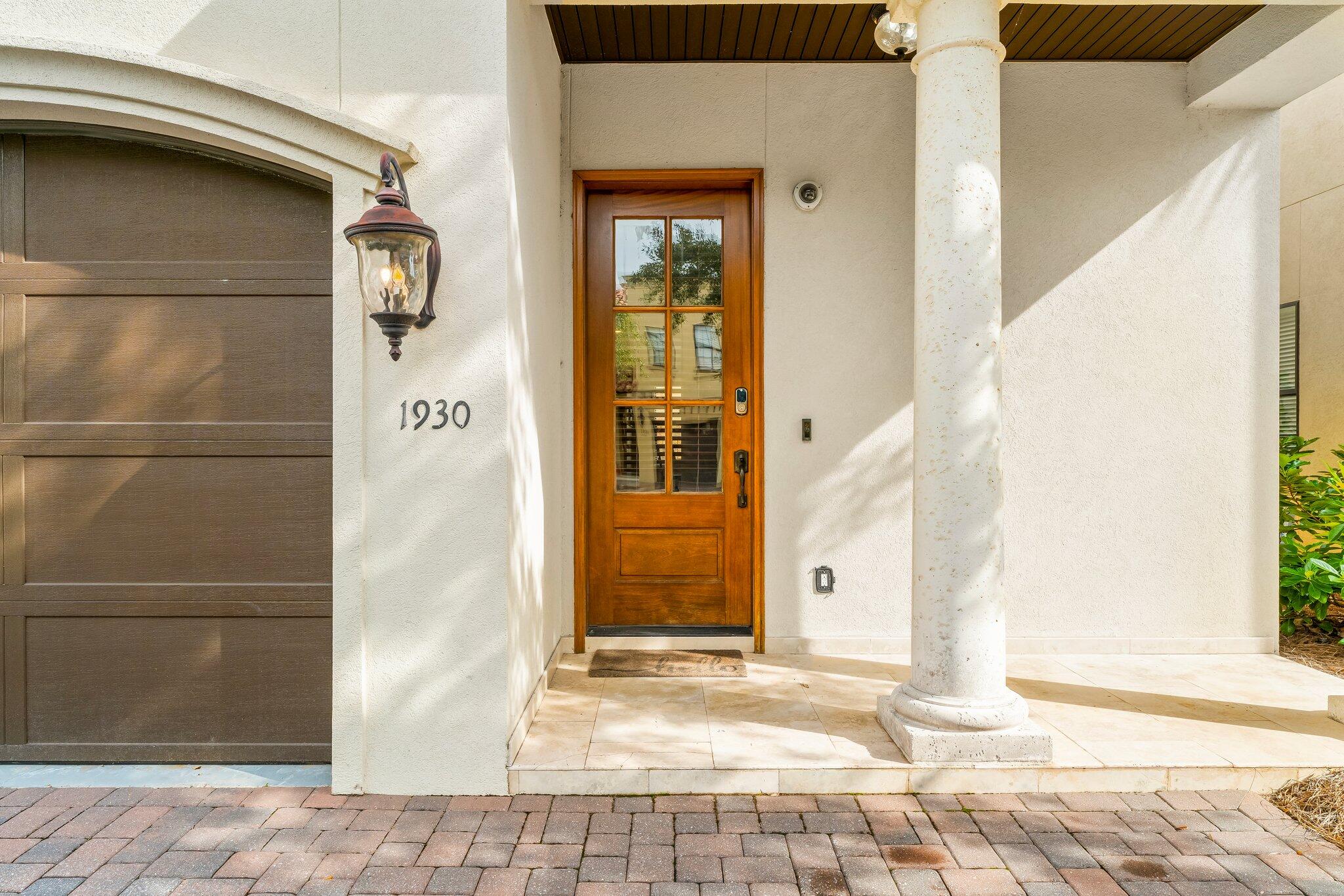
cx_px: 672
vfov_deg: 57.9
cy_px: 448
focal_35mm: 22
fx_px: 810
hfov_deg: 79.4
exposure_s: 1/100
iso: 400
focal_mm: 21.7
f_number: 9
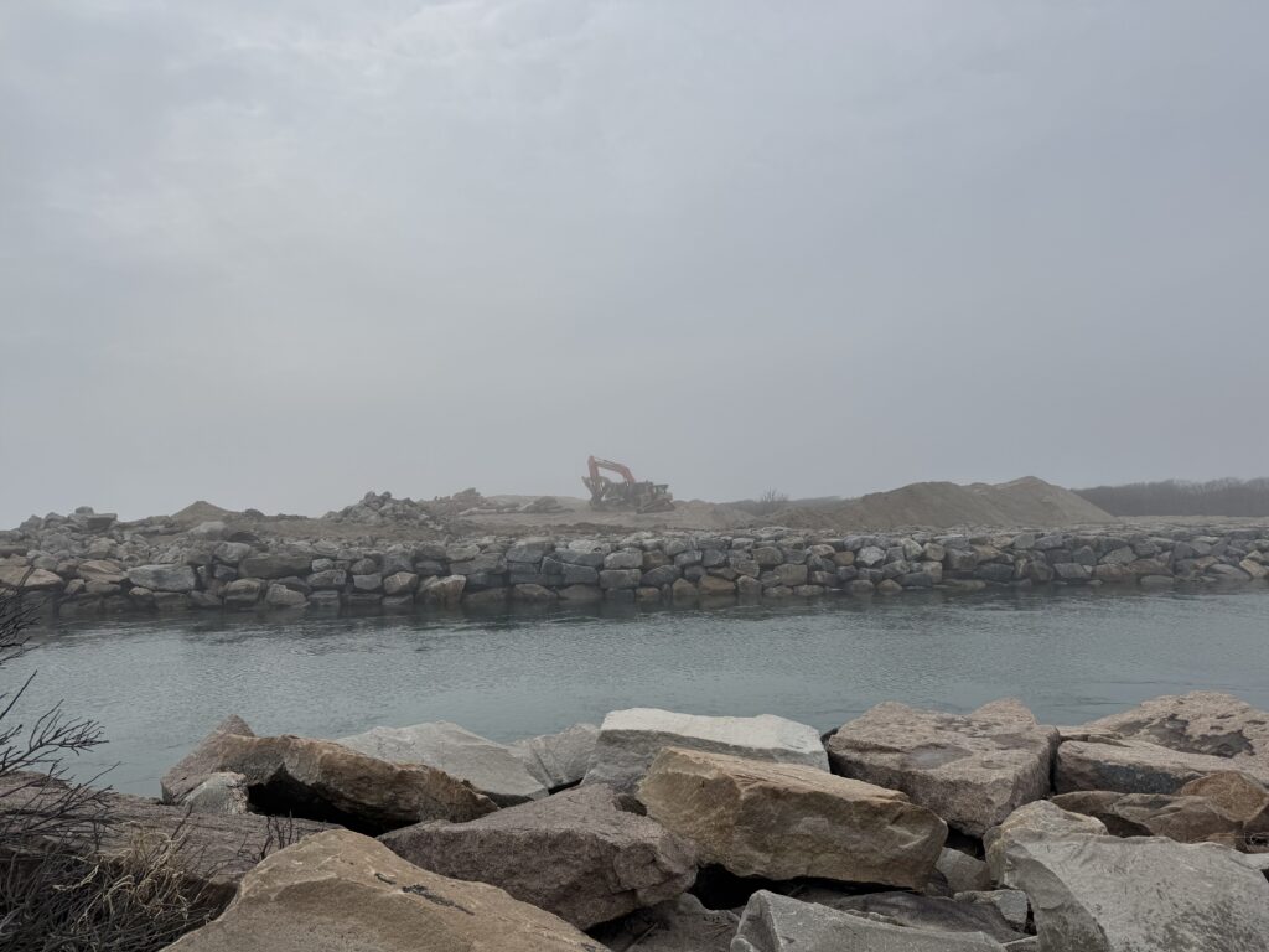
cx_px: 634
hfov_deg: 71.6
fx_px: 880
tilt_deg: +1.7
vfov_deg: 56.8
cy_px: 476
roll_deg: +0.4
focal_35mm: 24
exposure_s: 1/9009
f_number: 1.78
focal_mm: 6.76
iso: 80
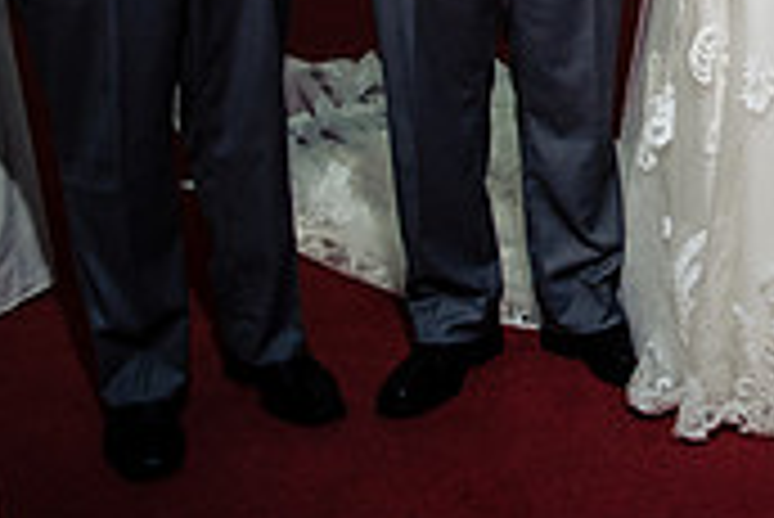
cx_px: 900
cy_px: -245
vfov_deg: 15.6
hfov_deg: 23.2
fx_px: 1743
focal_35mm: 81
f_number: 5.6
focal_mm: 24
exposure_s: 1/125
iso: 2000
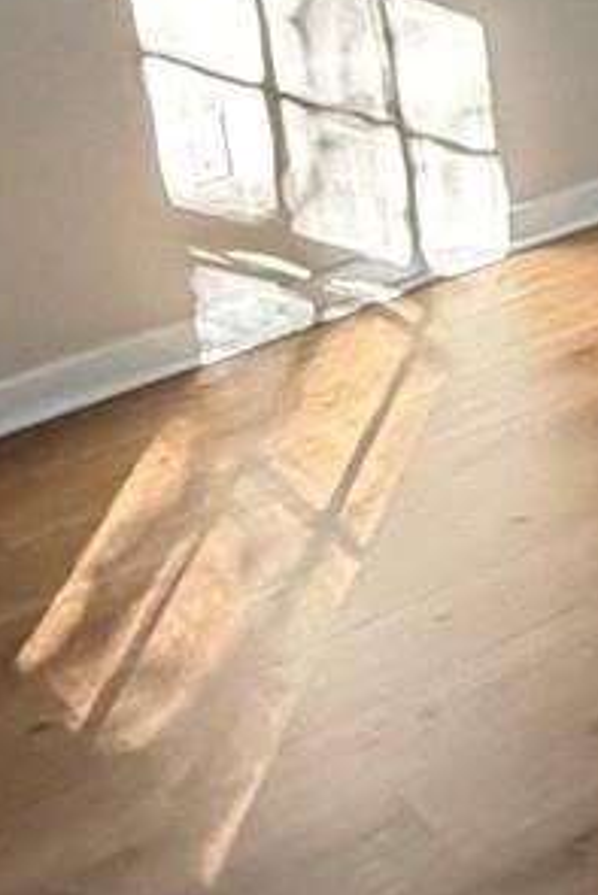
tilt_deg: -19.9
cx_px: 1229
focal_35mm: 101
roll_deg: +2.1
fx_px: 2513
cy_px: 3
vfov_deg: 19.6
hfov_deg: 12.0
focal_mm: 2.22
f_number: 2.2
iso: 320
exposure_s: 1/121
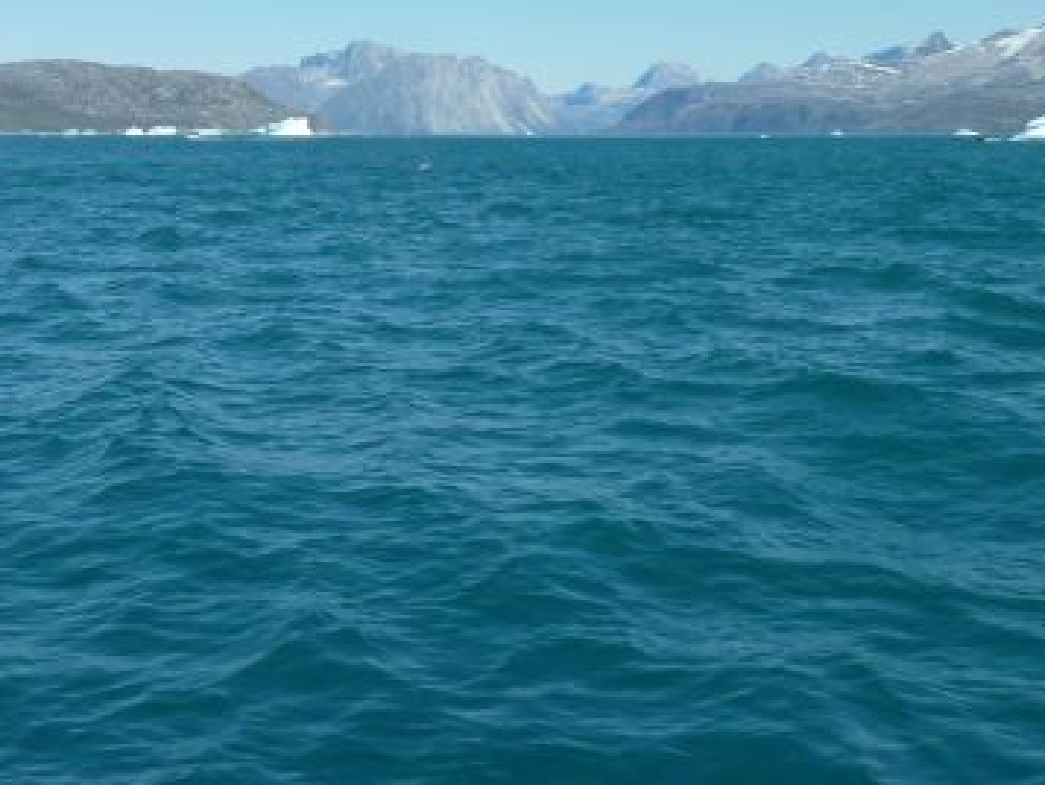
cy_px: -23
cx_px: 527
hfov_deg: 34.3
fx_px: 1691
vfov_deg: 24.7
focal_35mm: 56
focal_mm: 4.1
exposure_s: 1/400
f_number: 5.6
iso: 80
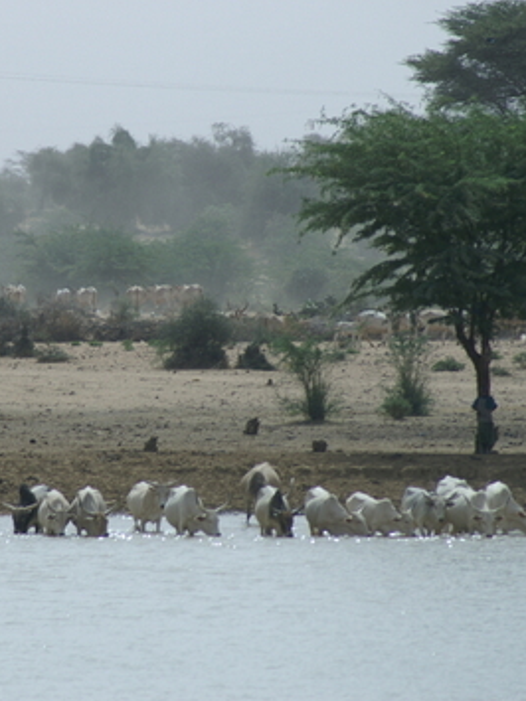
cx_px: 97
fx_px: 13319
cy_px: 350
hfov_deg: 2.3
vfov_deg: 3.0
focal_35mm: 657
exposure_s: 1/640
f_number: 8
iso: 100
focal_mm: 300
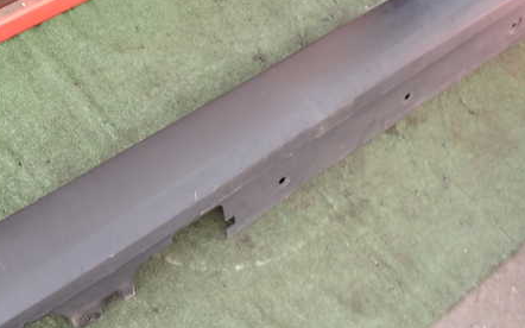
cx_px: 171
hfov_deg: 52.9
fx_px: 515
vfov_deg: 35.1
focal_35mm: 36
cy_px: 207
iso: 250
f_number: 2
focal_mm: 4.5
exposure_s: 1/30
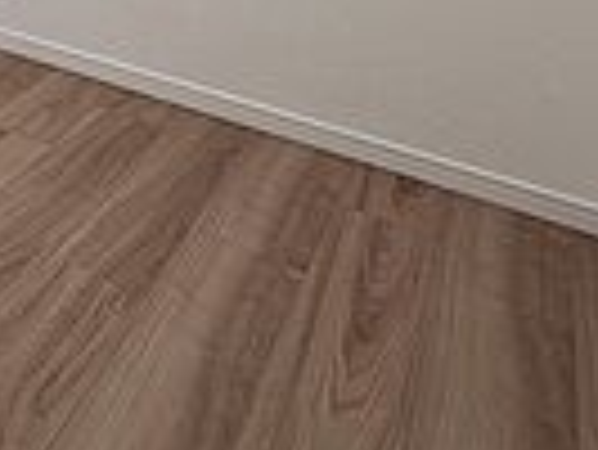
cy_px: -148
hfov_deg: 24.5
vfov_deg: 26.0
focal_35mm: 47
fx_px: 813
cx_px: -405
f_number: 2.2
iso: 57
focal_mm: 1.83
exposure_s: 1/25
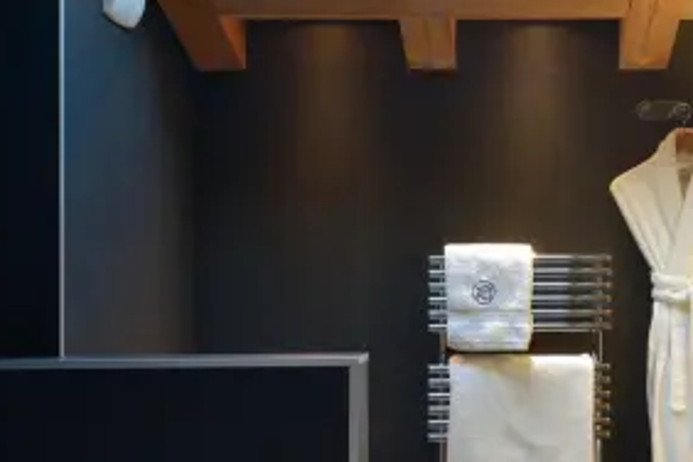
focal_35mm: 51
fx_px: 982
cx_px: 548
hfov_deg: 37.6
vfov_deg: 26.4
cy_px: 285
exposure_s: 1/3
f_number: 14
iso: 640
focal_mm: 24
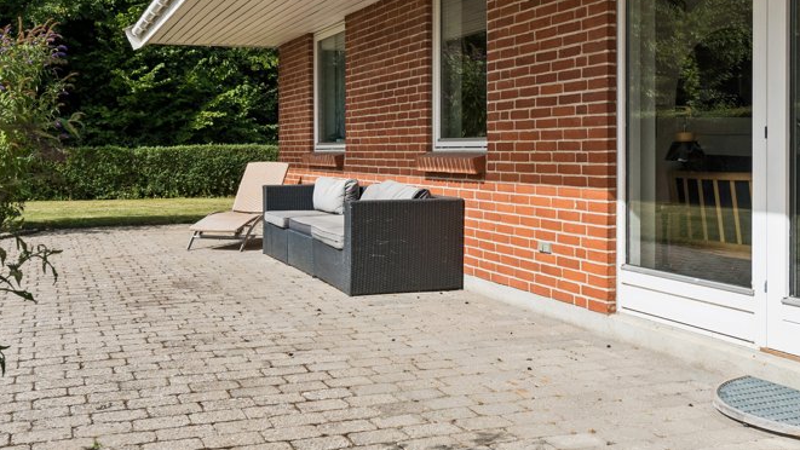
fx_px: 806
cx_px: 343
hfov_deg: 52.6
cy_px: 131
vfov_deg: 30.8
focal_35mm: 38
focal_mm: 20
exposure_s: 1/1000
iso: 250
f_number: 8
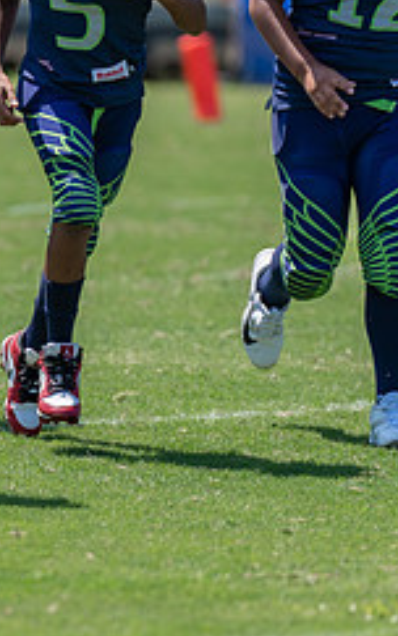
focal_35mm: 660
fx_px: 11447
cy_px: 235
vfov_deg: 3.2
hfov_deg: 2.0
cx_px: -45
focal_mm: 200
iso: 100
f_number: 2.8
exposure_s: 1/1250
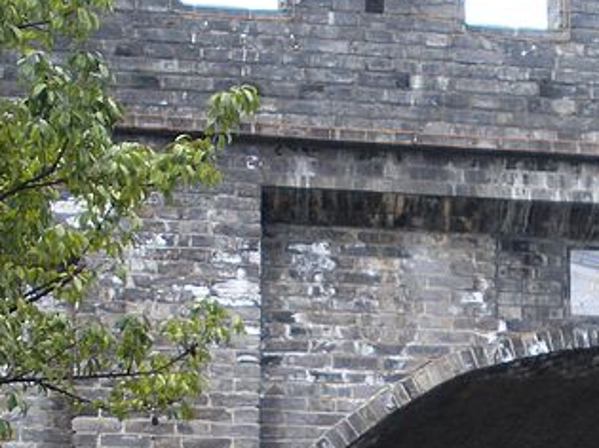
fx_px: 2024
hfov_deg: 16.4
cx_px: 654
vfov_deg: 12.4
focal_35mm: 117
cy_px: 490
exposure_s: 1/136
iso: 64
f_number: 3.5
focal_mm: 6.3
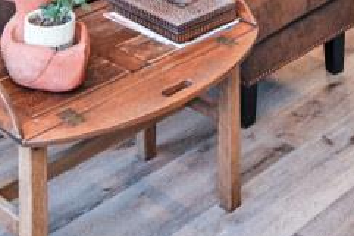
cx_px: 253
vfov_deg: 12.2
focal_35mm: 87
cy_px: -347
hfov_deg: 23.2
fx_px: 856
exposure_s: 1/60
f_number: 4
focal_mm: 14
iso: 200
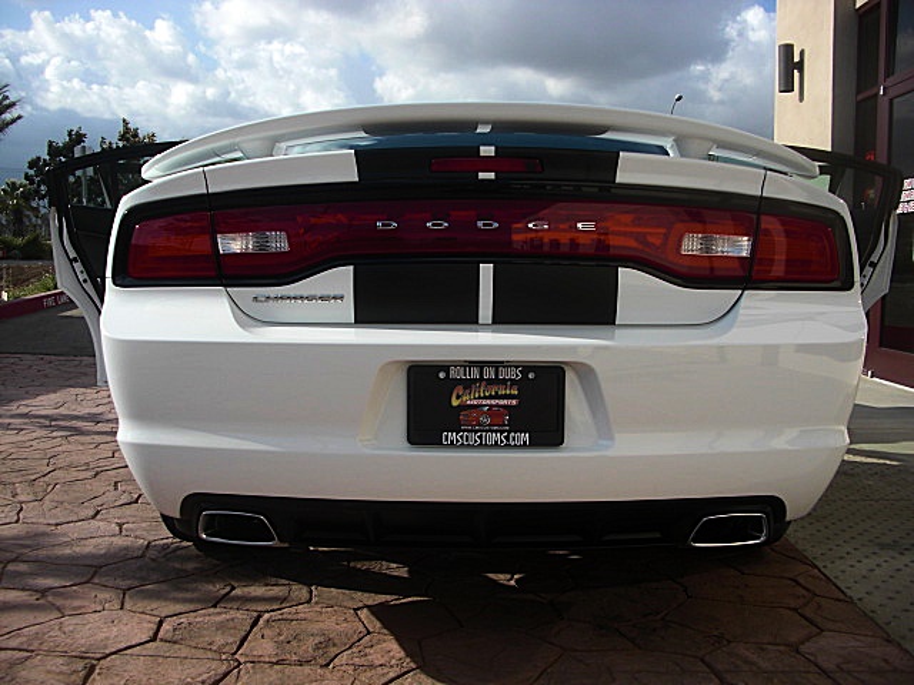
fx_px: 951
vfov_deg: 39.7
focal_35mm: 36
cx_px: 457
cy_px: 342
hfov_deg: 51.4
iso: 50
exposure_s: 1/1000
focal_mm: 6.3
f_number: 2.8
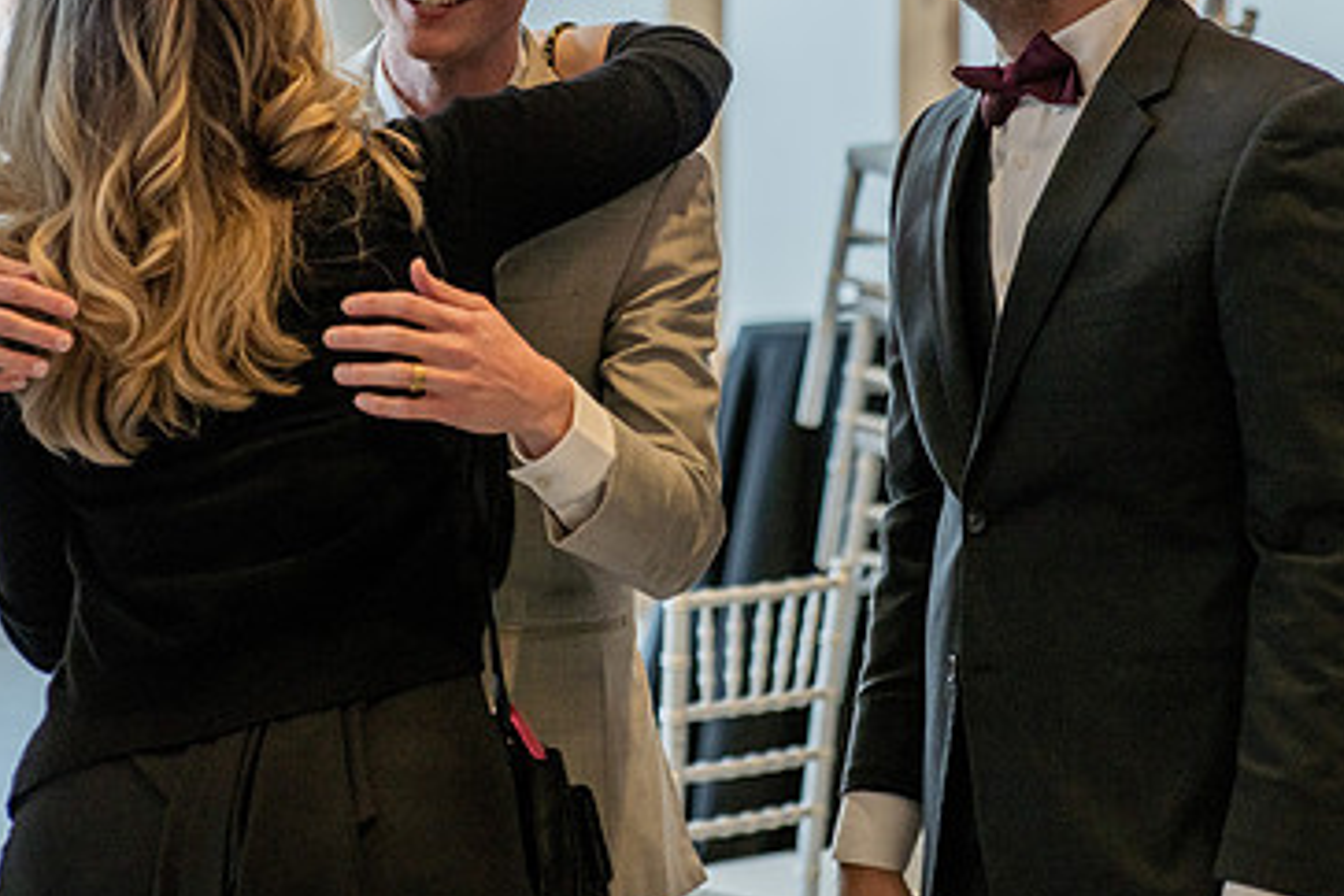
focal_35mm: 112
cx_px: 374
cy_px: 213
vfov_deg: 12.2
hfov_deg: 18.2
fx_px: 4181
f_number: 2.8
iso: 1000
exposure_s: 1/200
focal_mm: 70
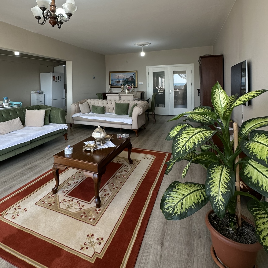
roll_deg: +0.6
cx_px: 117
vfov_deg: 72.0
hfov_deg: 74.5
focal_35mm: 20
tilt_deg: +0.9
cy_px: 84
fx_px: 175
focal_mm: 2.22
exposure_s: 1/100
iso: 50
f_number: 2.2
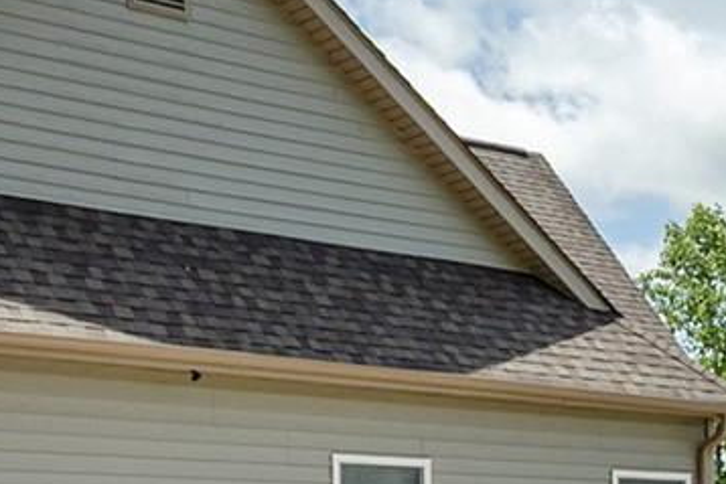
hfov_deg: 21.6
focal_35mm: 80
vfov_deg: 15.8
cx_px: 1059
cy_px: 710
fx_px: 1614
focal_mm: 14
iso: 250
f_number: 7.1
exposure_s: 1/800
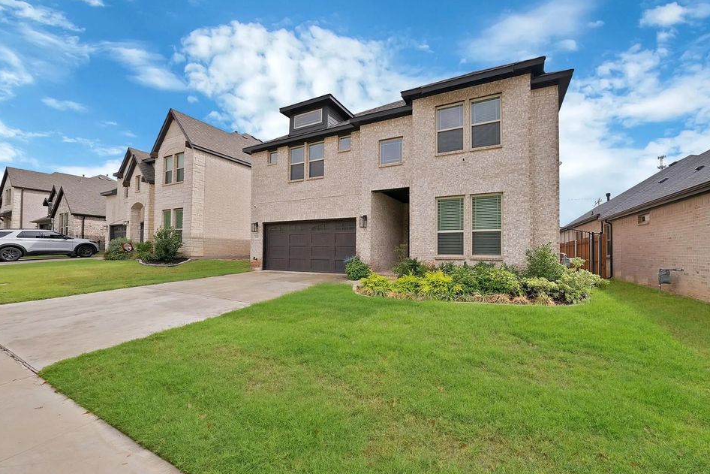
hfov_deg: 108.2
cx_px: 375
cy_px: 245
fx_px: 256
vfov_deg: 85.4
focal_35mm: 13
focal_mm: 12
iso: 640
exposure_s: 1/400
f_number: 9
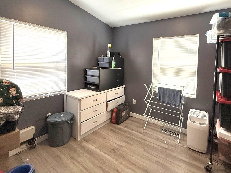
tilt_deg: -1.9
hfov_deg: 87.1
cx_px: 133
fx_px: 120
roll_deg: -1.4
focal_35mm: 18
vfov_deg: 70.5
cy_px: 66
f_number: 2.2
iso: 250
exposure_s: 1/120
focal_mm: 2.22
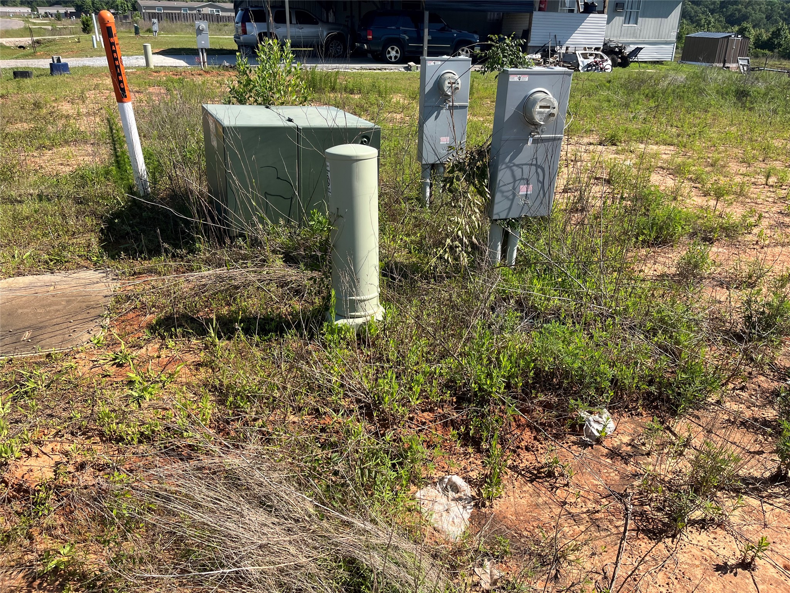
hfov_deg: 67.3
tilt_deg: -24.8
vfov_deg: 53.1
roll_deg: +0.2
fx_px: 593
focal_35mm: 26
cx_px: 395
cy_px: 296
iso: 50
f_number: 1.6
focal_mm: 5.1
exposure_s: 1/2222
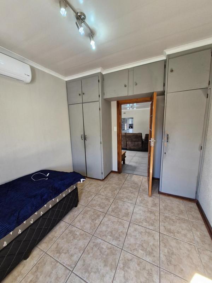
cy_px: 142
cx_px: 106
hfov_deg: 89.9
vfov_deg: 106.2
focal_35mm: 13
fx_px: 106
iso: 125
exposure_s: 1/50
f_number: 2.2
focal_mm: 1.74
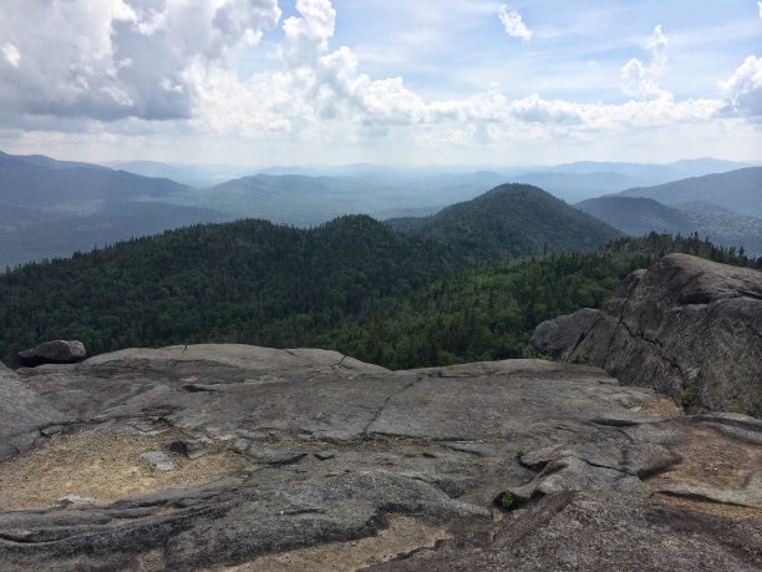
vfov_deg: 46.8
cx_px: 381
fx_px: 660
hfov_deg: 60.0
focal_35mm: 30
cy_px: 286
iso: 40
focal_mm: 4.12
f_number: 2.2
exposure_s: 1/2933
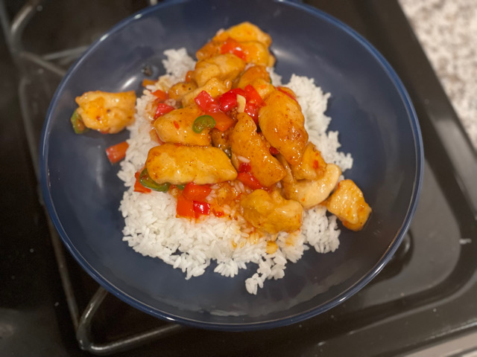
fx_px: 717
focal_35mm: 52
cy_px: 178
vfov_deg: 28.0
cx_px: 238
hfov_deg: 36.8
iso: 500
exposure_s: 1/40
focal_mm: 6
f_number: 2
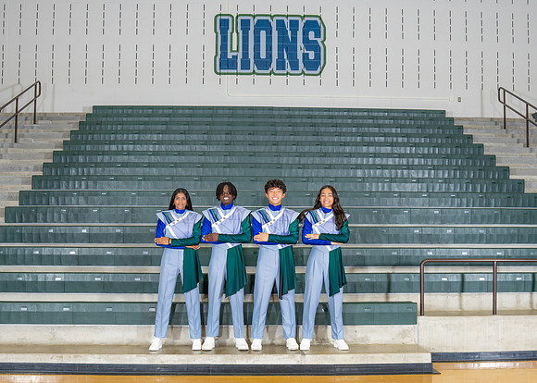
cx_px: 263
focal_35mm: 41
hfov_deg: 46.0
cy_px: 237
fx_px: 632
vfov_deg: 33.6
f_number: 5
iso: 1000
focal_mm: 24
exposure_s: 1/400
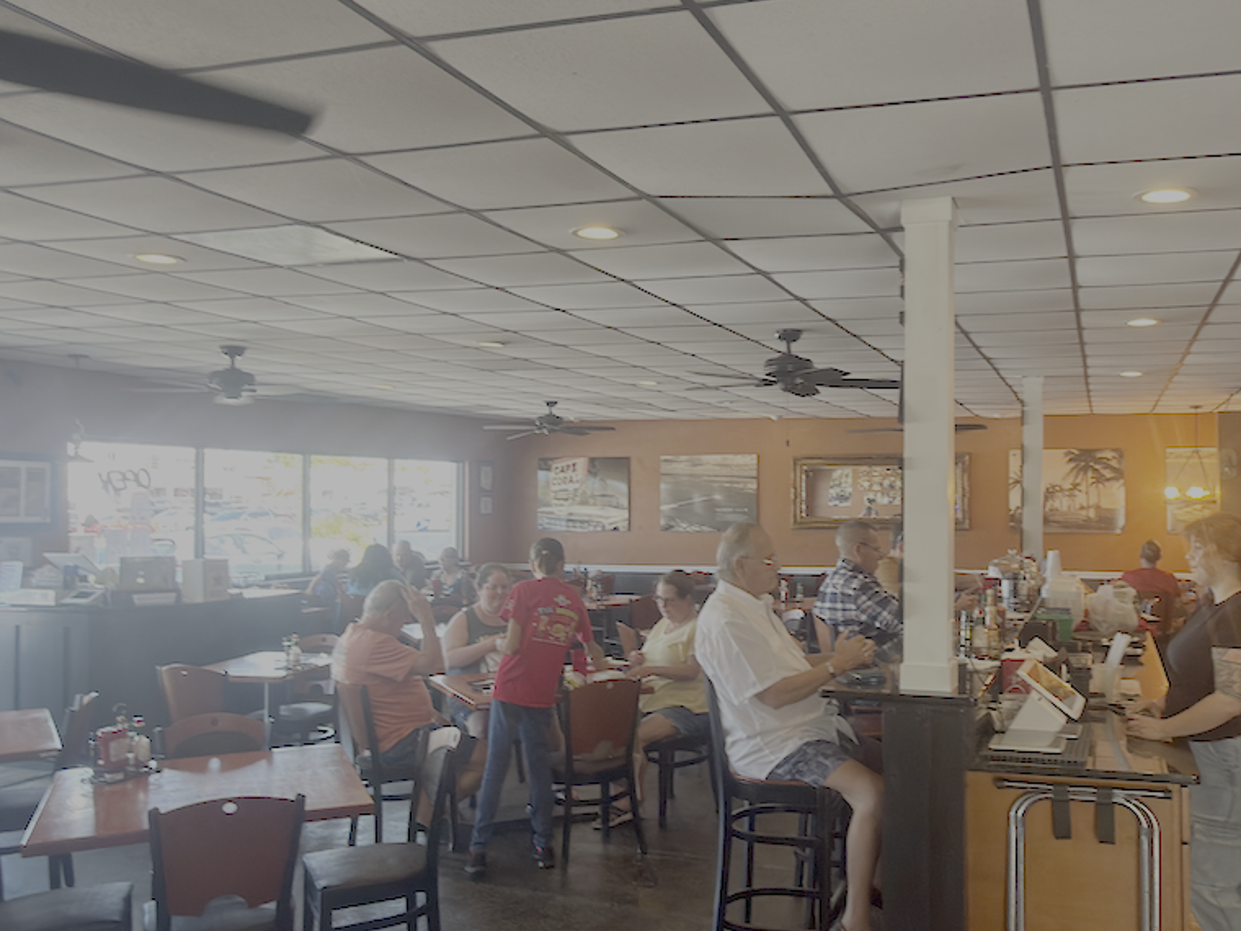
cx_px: 785
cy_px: 474
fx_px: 1111
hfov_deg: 57.5
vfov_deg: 45.4
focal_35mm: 31
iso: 80
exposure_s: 1/30
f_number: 2.2
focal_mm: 2.22
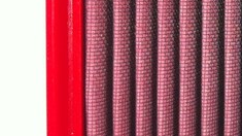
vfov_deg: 7.4
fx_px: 1039
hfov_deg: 12.0
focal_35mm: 162
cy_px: -9
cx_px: 466
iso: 80
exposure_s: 1/45
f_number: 2.8
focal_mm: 3.85
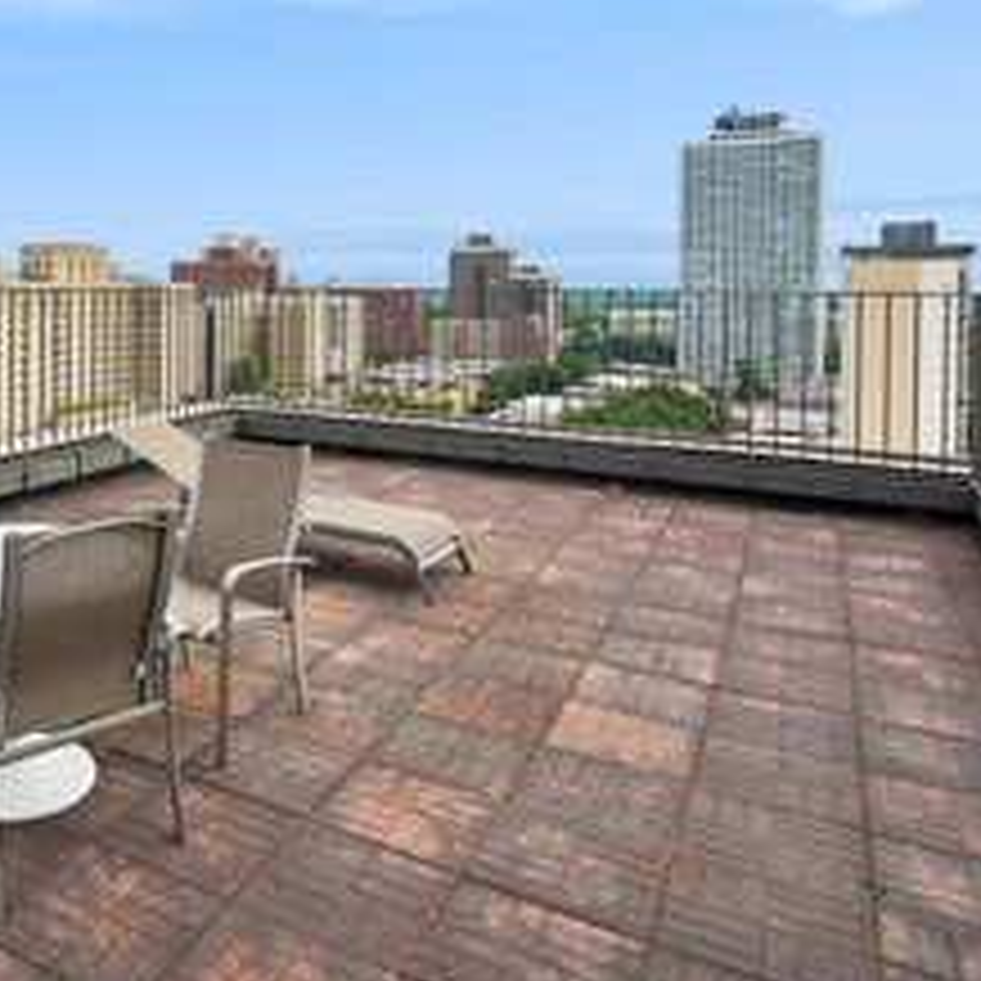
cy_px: 281
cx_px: 130
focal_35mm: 28
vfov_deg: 55.3
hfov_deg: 51.7
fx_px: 898
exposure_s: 1/640
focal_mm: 10
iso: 400
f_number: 8
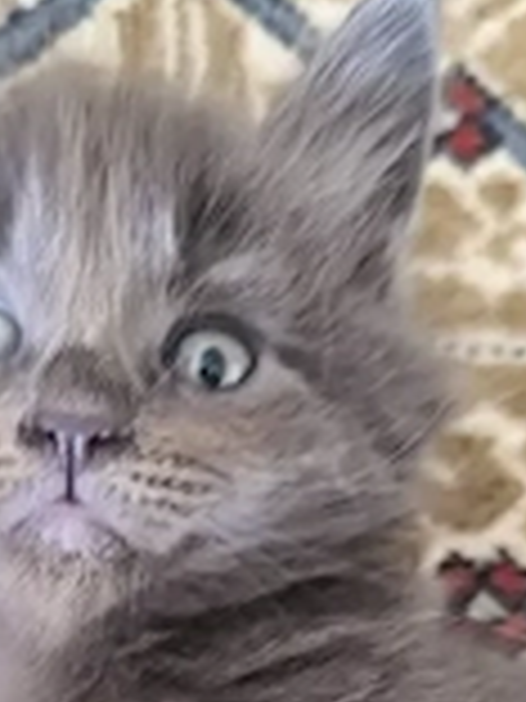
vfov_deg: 30.3
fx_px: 1195
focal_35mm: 59
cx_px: 216
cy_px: 706
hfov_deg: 24.8
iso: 2500
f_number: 1.65
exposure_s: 1/25.1
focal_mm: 6.14
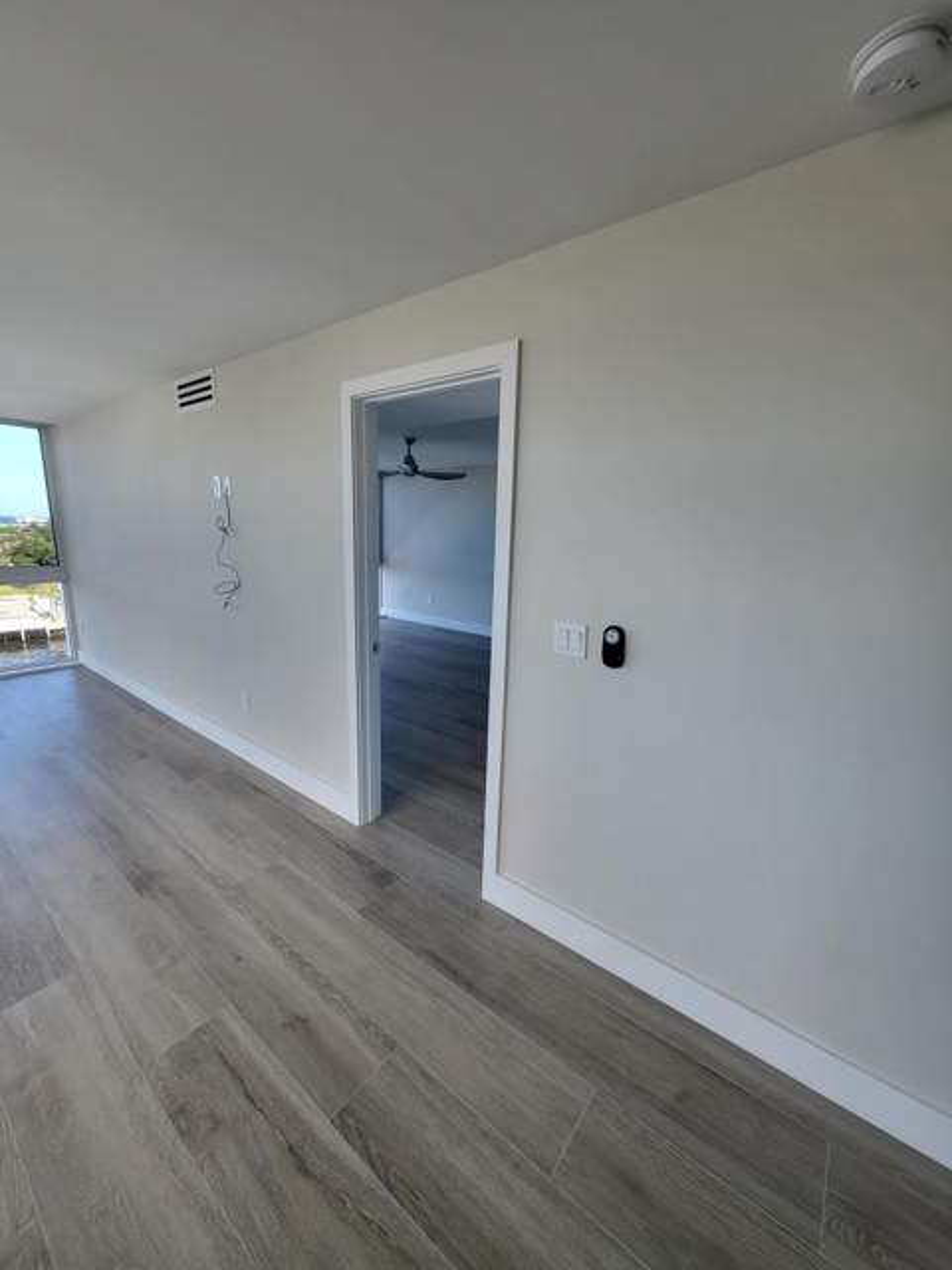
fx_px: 477
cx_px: 476
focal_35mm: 13
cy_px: 635
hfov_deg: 89.9
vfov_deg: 106.2
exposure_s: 1/60
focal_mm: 1.74
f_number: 2.2
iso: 32
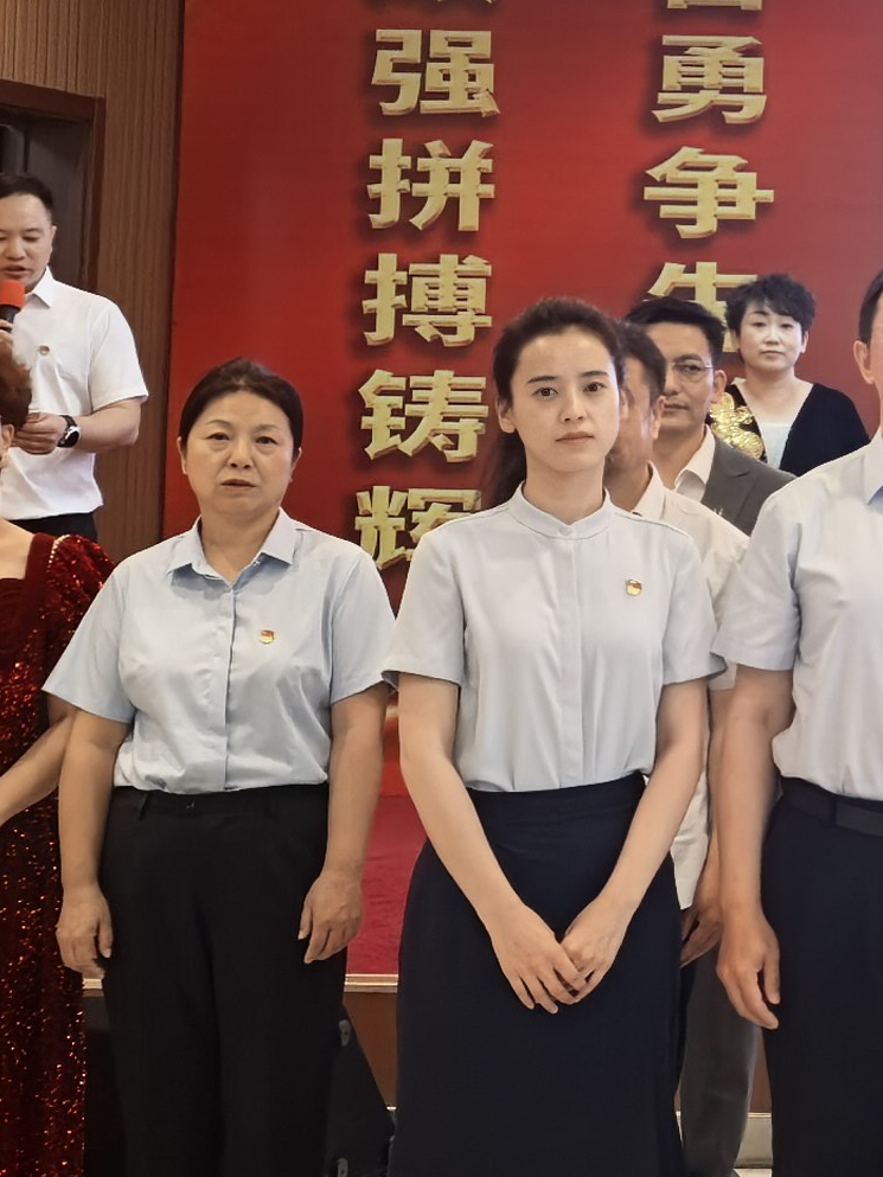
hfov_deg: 13.4
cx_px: 1608
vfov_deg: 19.6
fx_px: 3366
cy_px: 241
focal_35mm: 99
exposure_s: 1/100
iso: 50
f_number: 1.6
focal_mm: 5.34
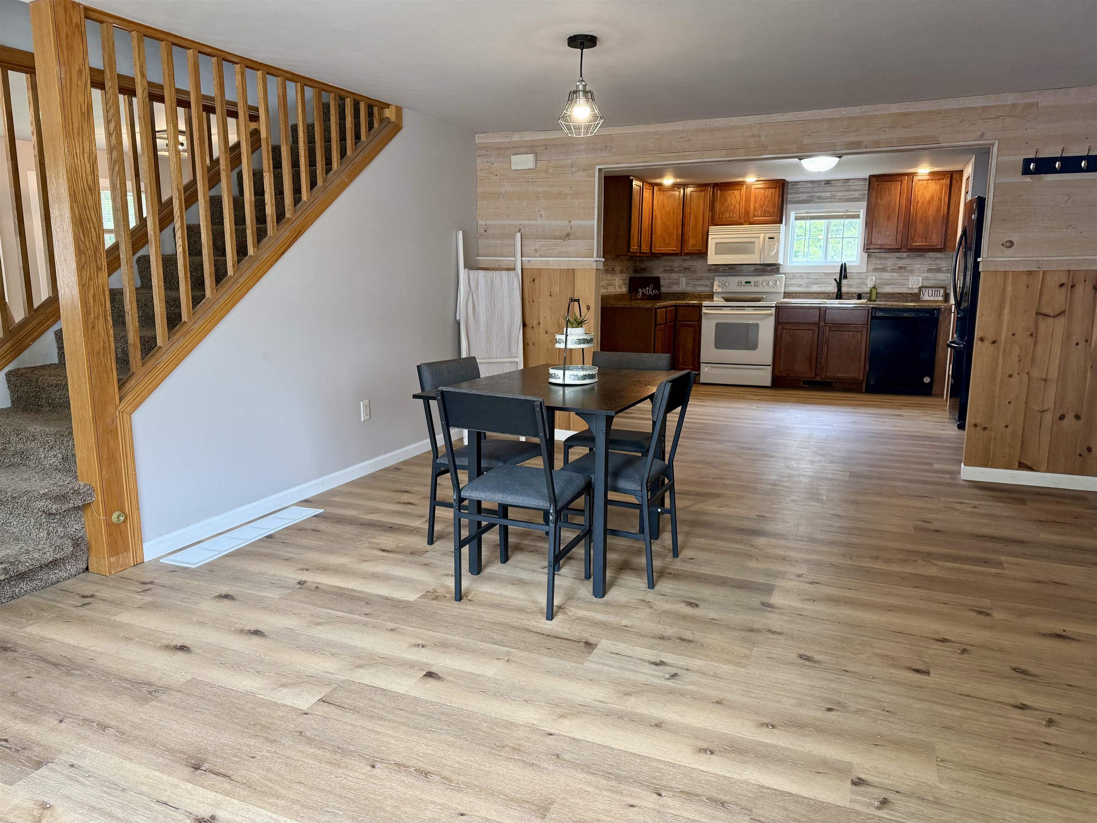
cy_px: 412
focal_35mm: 24
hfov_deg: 71.6
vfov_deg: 56.8
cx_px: 548
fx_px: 761
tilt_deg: -9.5
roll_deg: -0.3
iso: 200
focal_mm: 6.76
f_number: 1.78
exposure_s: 1/107
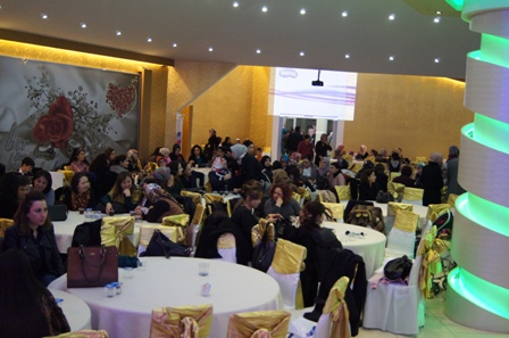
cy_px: 169
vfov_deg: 31.8
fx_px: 593
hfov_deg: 46.5
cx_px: 254
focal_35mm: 42
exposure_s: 1/50
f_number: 4.5
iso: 1600
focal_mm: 28
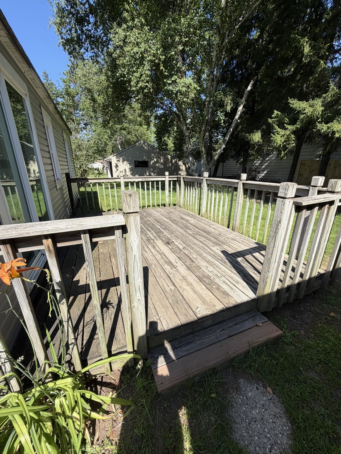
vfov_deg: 102.1
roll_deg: -1.4
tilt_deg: -18.3
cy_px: 227
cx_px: 170
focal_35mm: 14
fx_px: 184
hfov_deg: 85.7
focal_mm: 2.22
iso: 40
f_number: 2.2
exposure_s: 1/770
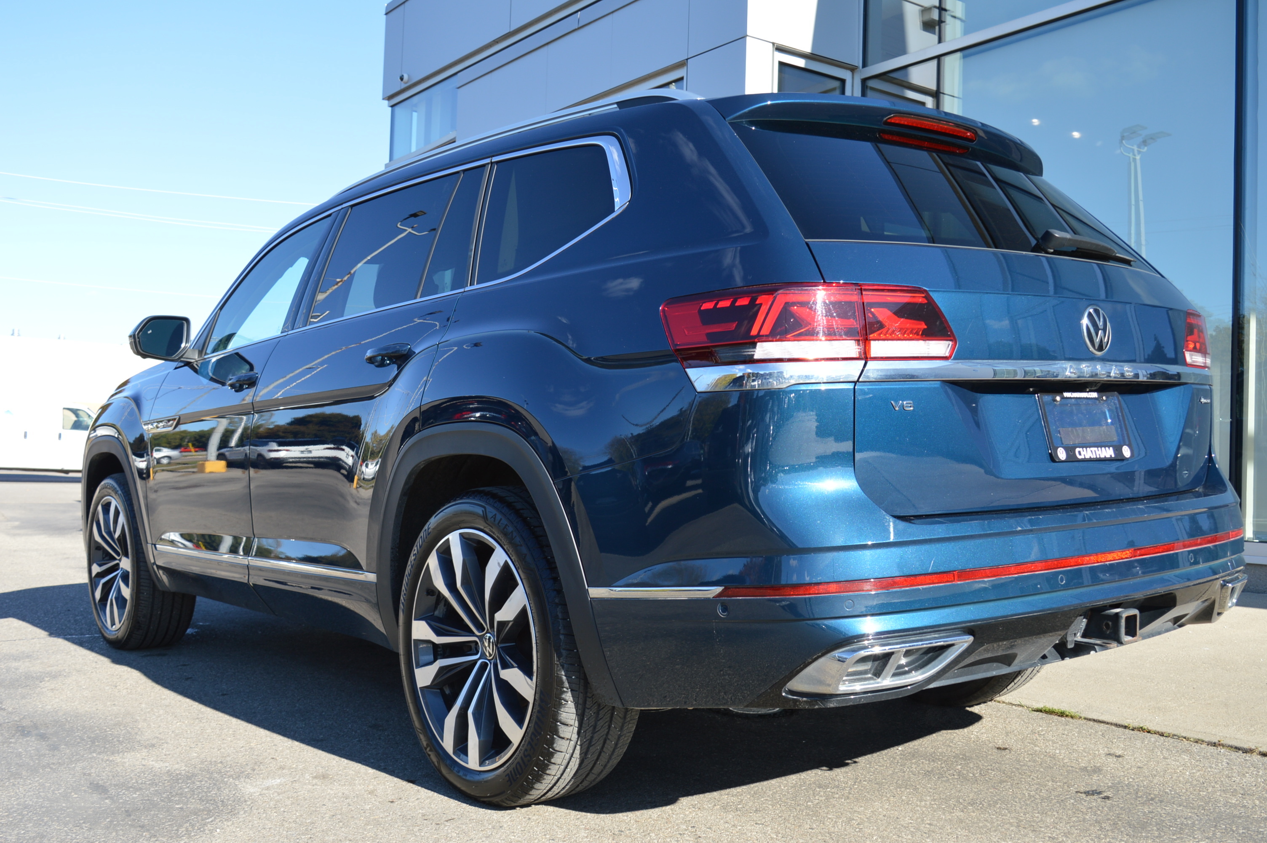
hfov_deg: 53.2
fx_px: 1266
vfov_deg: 36.8
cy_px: 422
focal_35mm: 36
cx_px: 634
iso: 100
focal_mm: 24
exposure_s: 1/200
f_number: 7.1
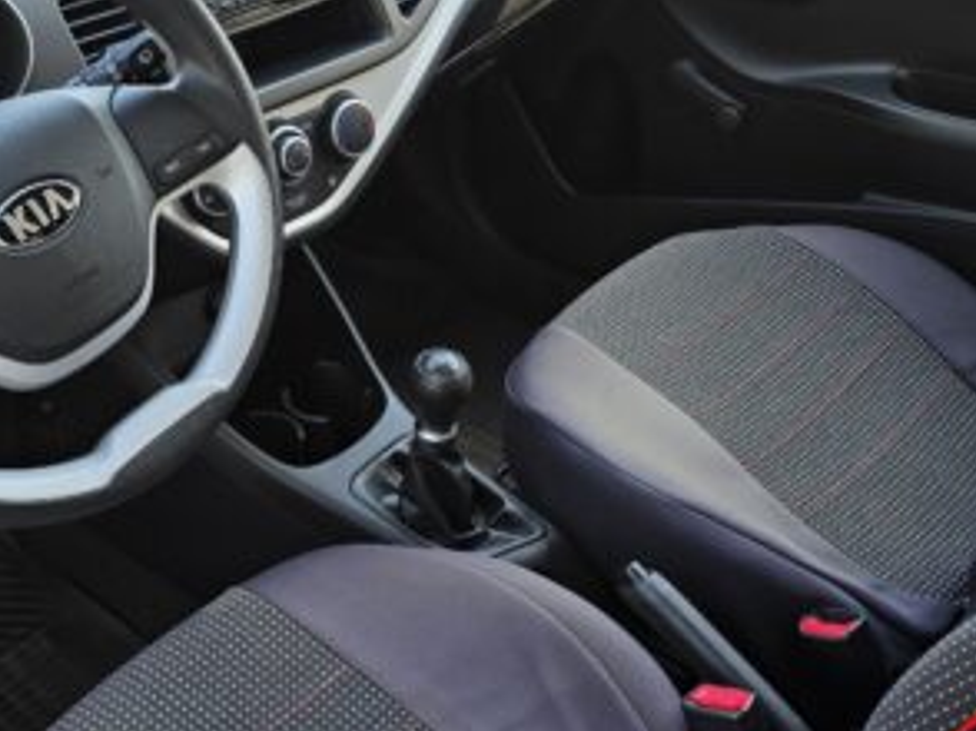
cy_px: 369
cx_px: 352
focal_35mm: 47
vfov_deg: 30.8
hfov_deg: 40.1
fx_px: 1324
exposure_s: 1/180
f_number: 1.7
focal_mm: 6.3
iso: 25
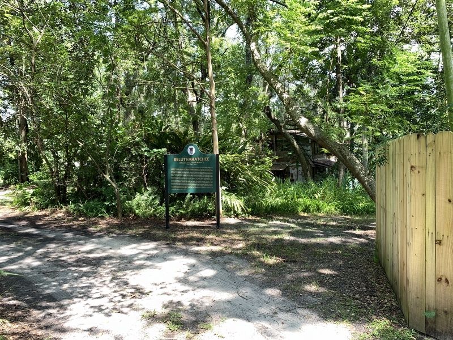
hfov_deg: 67.3
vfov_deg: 53.1
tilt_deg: -1.5
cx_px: 226
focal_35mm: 26
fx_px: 340
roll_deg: +1.4
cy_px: 170
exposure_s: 1/126
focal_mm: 4.25
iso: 25
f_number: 1.8
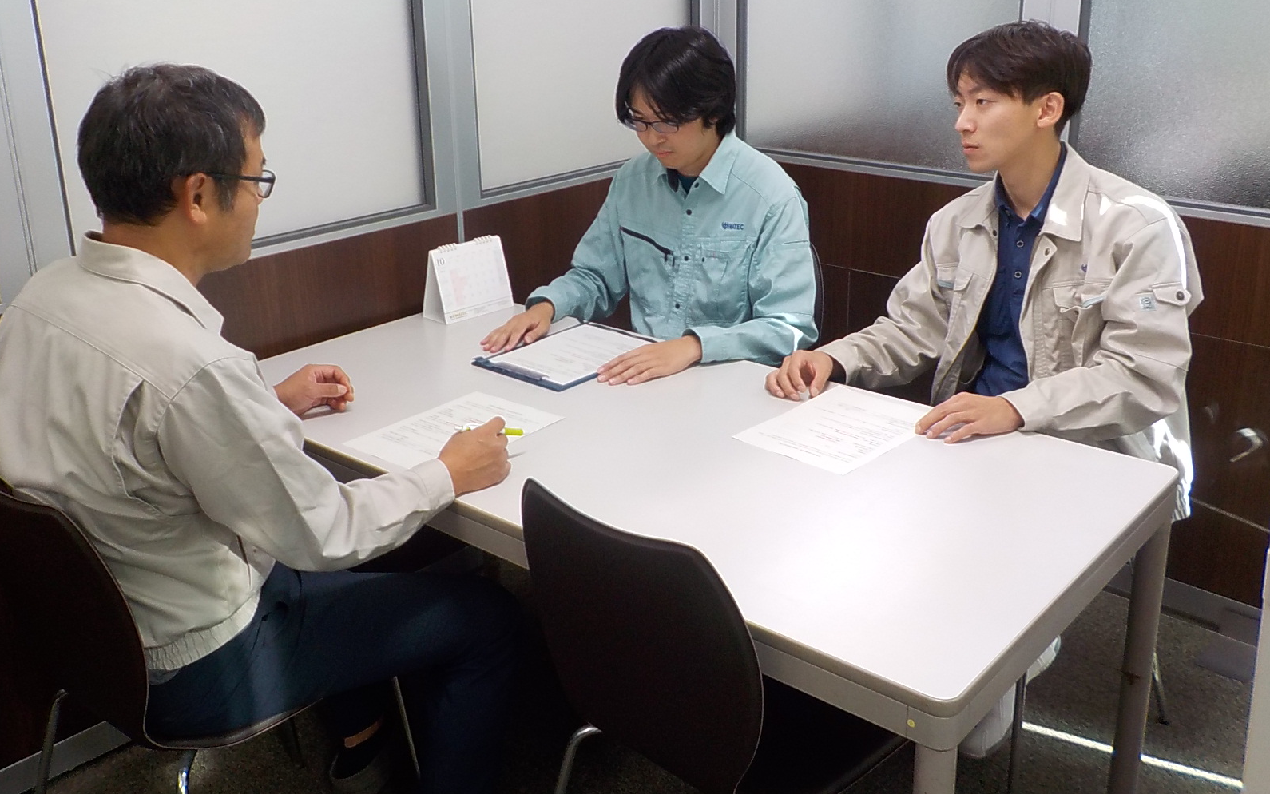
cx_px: 637
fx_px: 1108
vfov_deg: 39.3
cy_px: 316
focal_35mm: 32
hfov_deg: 59.6
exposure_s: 1/30
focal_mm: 4.1
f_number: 3.3
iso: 180
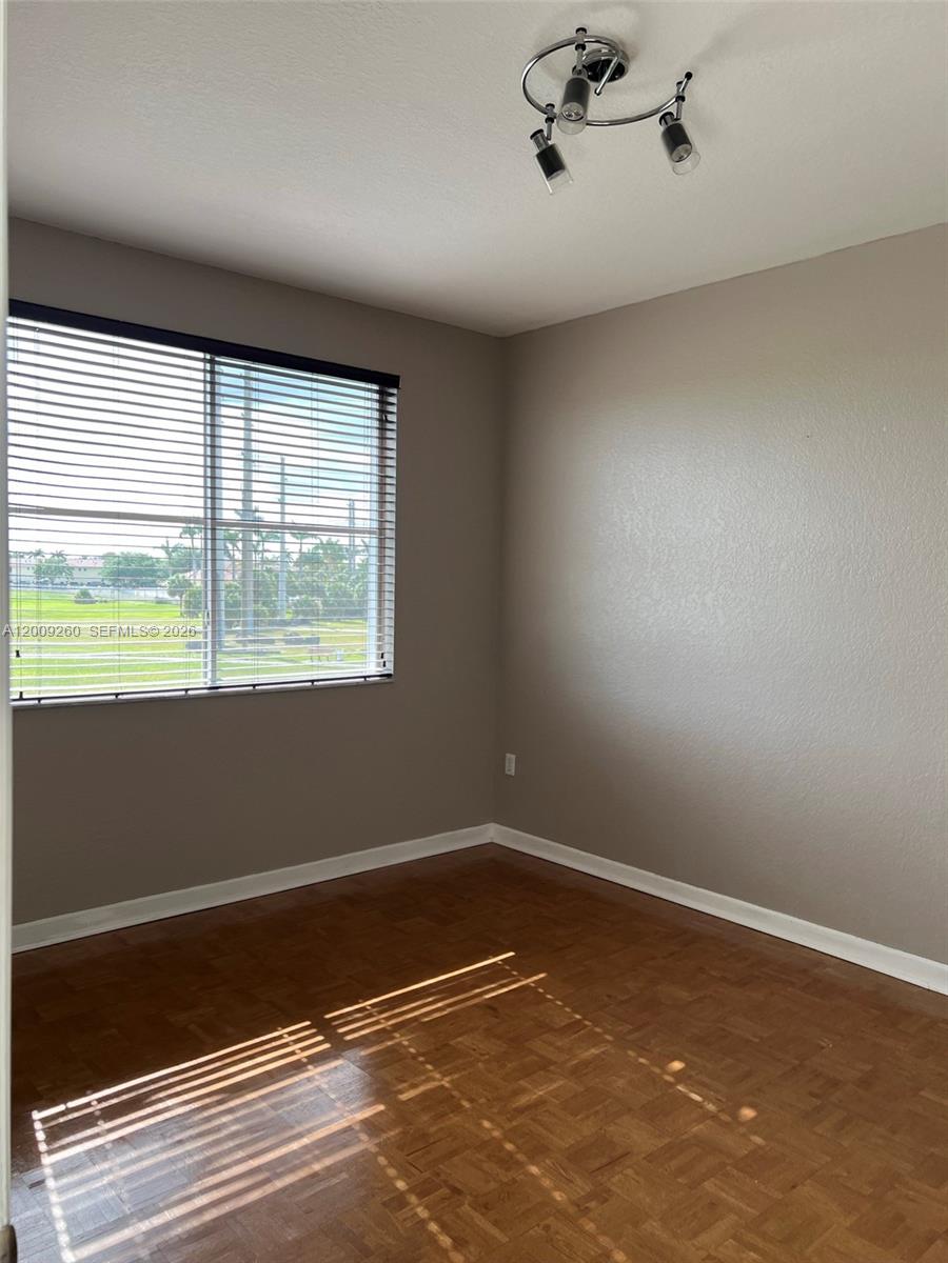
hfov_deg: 53.1
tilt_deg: -0.6
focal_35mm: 26
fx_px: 949
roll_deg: -1.2
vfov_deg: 67.3
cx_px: 474
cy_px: 632
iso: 50
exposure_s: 1/280
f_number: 1.5
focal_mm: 5.7
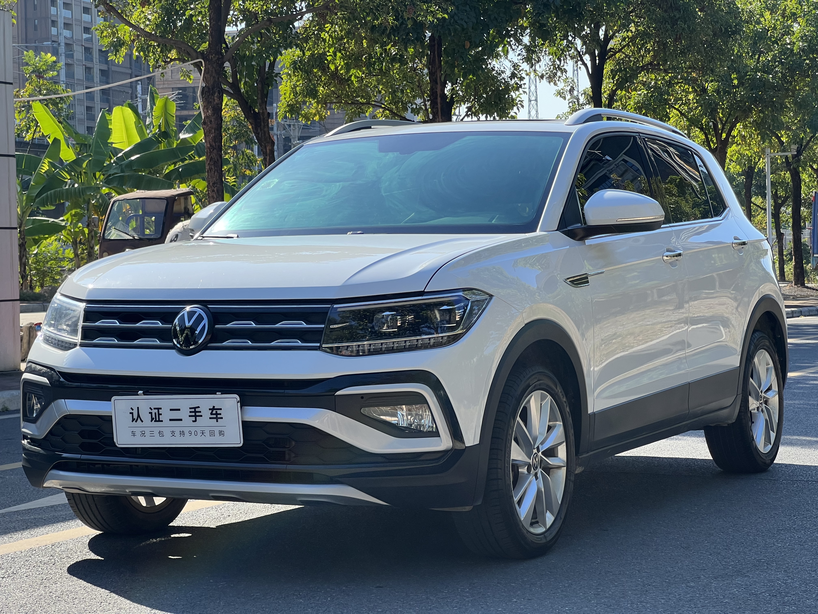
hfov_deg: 25.3
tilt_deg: -1.6
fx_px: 1820
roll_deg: +1.0
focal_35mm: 77
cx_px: 409
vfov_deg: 19.1
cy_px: 307
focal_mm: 9
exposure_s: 1/341
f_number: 2.8
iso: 32
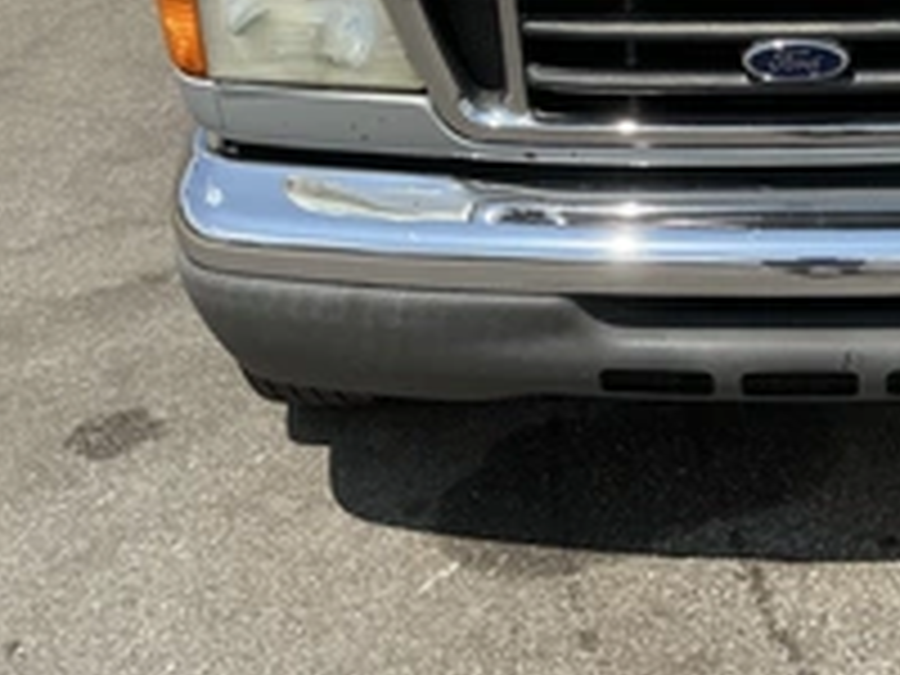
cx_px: 774
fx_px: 1456
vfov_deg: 25.0
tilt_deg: -19.0
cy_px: 22
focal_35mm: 56
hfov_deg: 32.9
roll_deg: +0.4
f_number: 1.8
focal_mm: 3
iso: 25
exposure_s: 1/3322
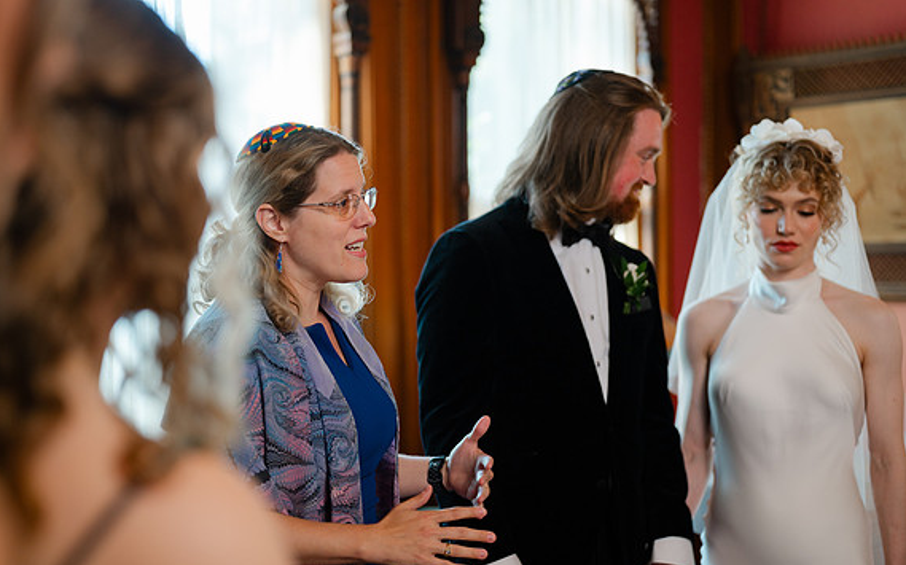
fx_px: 1283
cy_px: 294
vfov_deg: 24.8
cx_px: 446
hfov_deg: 38.9
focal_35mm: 52
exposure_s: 1/100
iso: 100
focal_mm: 50
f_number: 1.8
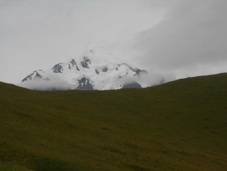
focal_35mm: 81
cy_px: 86
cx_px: 114
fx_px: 531
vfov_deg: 18.2
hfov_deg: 24.1
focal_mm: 14.5
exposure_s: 1/800
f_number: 6.6
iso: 80
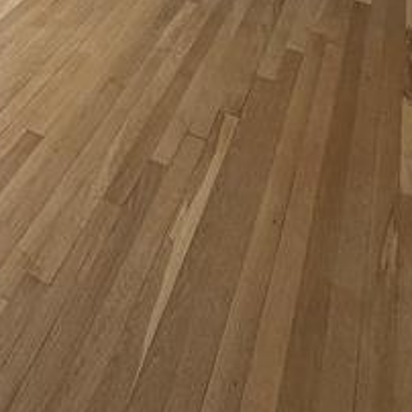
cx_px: -86
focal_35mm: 47
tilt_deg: -8.7
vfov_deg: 26.4
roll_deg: +2.3
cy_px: -204
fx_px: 633
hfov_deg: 30.5
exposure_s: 1/120
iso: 100
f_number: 2.2
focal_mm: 2.22
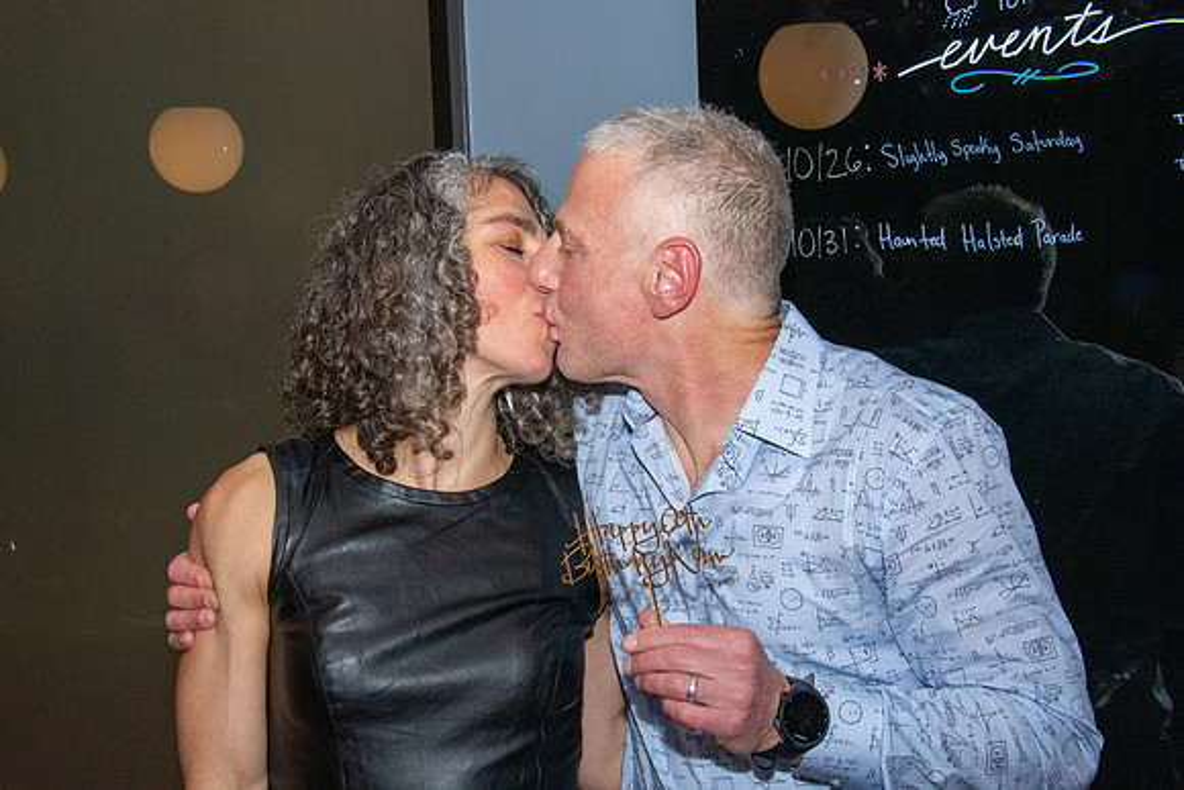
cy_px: 395
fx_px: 1974
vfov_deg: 22.6
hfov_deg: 33.4
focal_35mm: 60
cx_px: 592
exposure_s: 1/160
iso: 5000
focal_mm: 40
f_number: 14
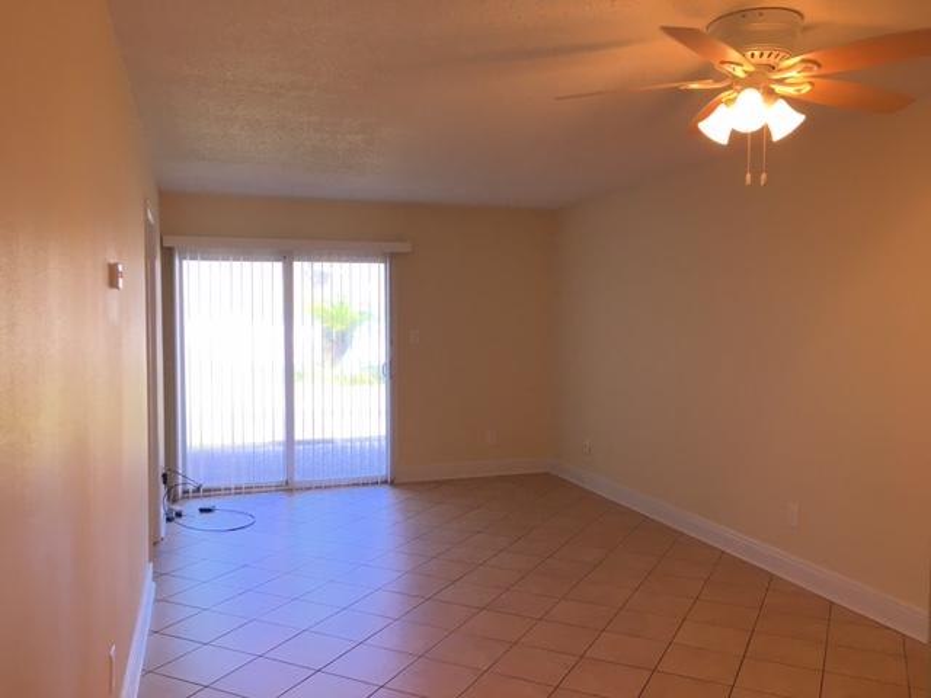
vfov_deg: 48.2
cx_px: 466
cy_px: 349
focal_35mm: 29
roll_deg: -0.1
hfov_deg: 61.7
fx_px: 780
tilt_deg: -1.8
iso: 25
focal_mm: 4.15
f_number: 2.2
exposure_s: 1/40
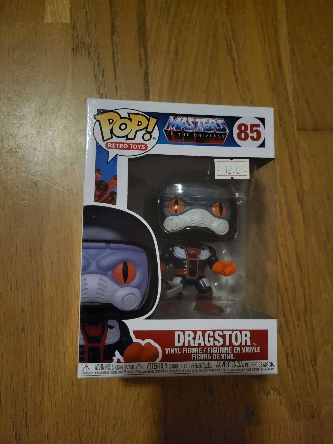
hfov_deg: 53.1
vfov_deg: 67.3
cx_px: 166
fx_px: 333
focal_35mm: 26
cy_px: 222
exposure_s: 1/25.1
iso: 1600
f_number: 1.8
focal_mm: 5.4
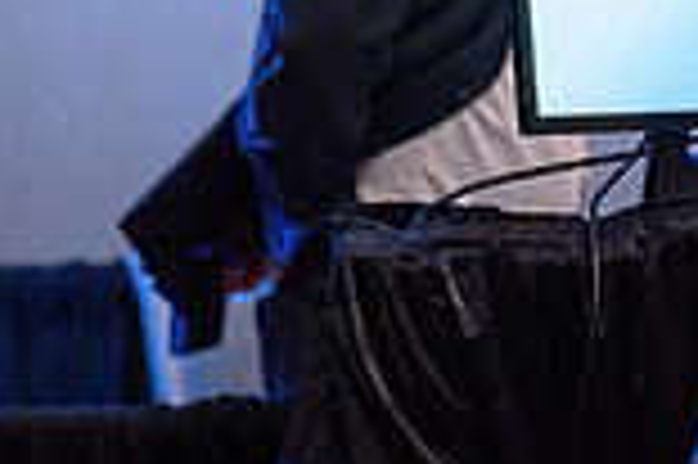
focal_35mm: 382
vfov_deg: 3.6
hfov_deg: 5.4
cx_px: 221
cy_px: 56
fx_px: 7399
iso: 1600
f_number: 2.8
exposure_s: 1/125
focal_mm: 102
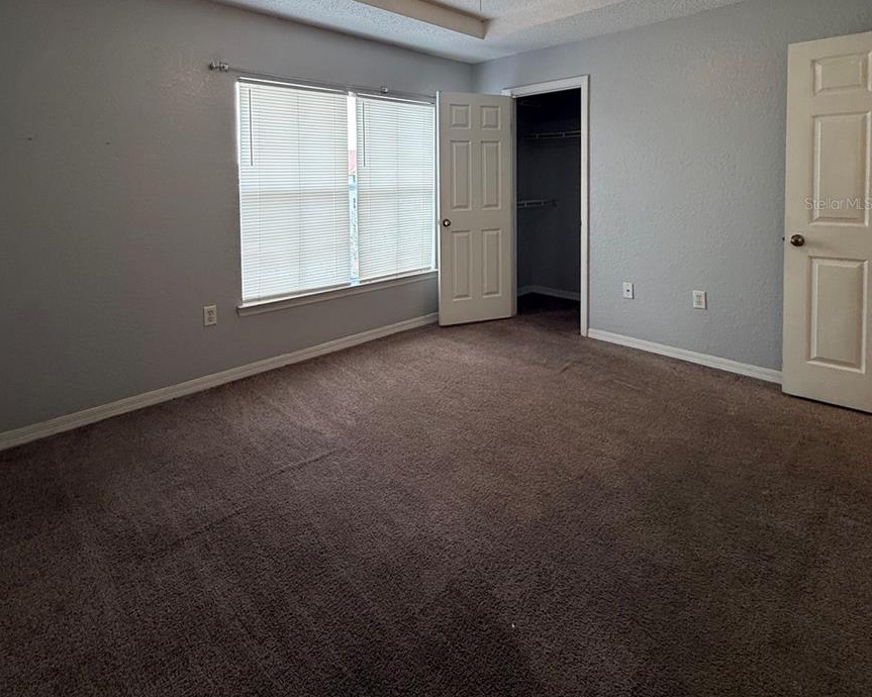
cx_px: 421
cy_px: 203
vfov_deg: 67.7
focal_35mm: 19
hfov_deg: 83.3
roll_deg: +0.3
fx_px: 490
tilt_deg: -1.2
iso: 80
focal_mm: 2.22
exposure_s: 1/120
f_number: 2.2
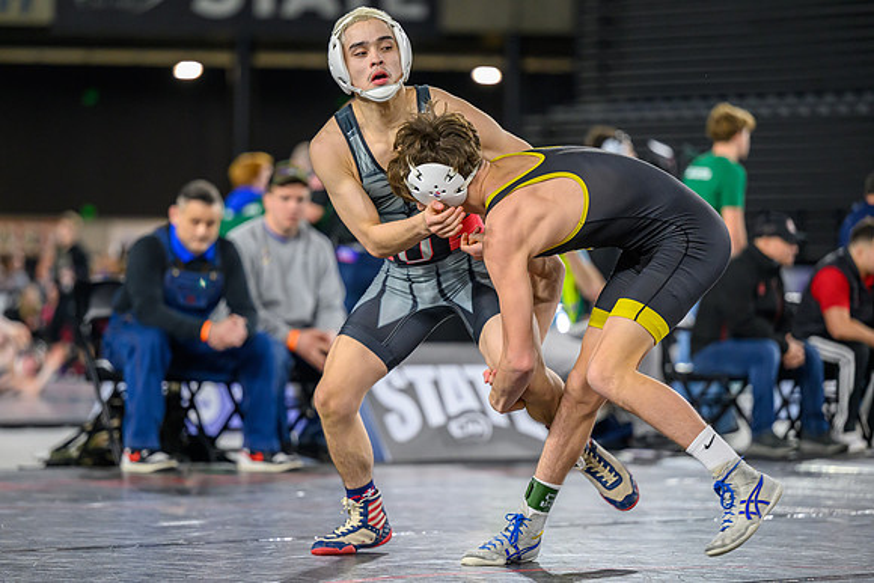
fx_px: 3549
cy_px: 305
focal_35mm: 146
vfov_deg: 9.4
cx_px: 401
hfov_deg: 14.0
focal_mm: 135
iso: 2800
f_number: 2.8
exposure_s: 1/800
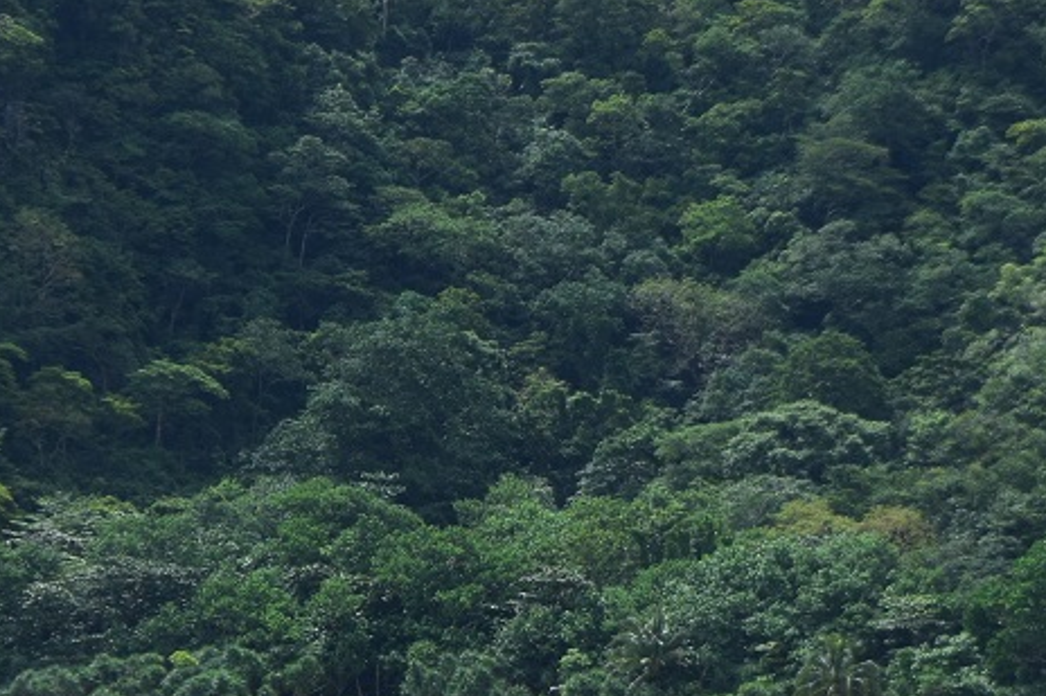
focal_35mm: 223
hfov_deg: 9.2
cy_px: 604
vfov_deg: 6.1
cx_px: 541
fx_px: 6477
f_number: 11
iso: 360
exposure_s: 1/500
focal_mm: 46
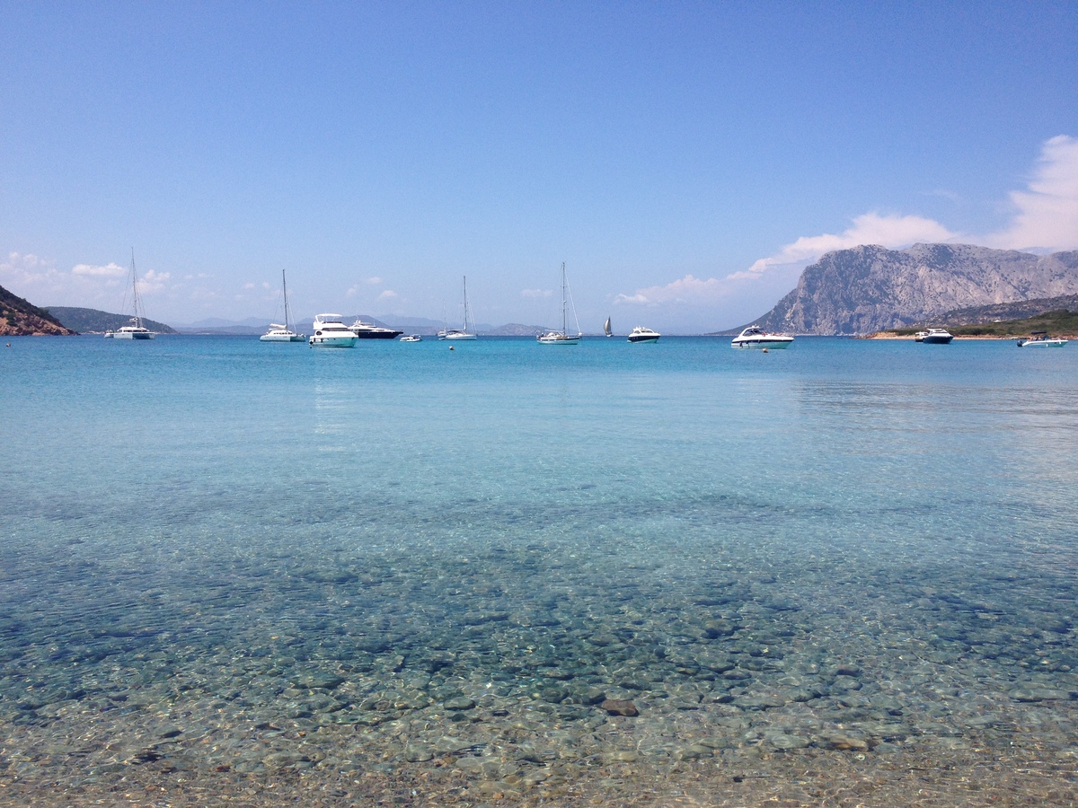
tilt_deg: -6.7
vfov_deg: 40.7
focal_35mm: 35
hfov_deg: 52.6
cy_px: 404
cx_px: 539
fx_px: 1090
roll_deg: +0.6
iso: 50
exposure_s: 1/2404
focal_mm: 4.28
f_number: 2.4
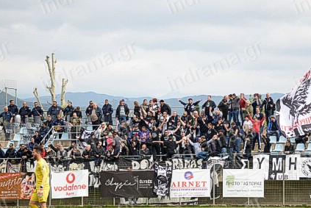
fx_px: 1652
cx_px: 181
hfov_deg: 10.8
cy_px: 135
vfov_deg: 7.2
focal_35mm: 191
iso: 250
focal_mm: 135
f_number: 6.3
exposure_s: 1/500
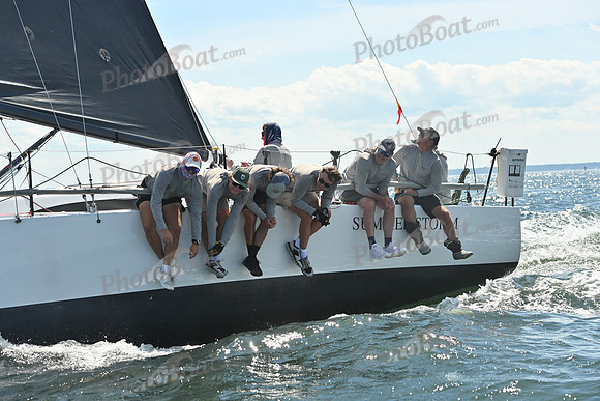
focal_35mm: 75
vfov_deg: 18.2
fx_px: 1250
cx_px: 300
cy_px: 200
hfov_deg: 27.0
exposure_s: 1/1600
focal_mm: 75
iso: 250
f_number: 7.1
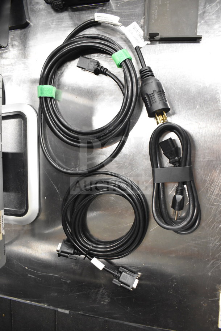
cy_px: 166
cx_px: 110
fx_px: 249
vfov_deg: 67.4
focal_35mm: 27
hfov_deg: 47.9
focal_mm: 18
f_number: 3.5
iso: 2800
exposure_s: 1/30
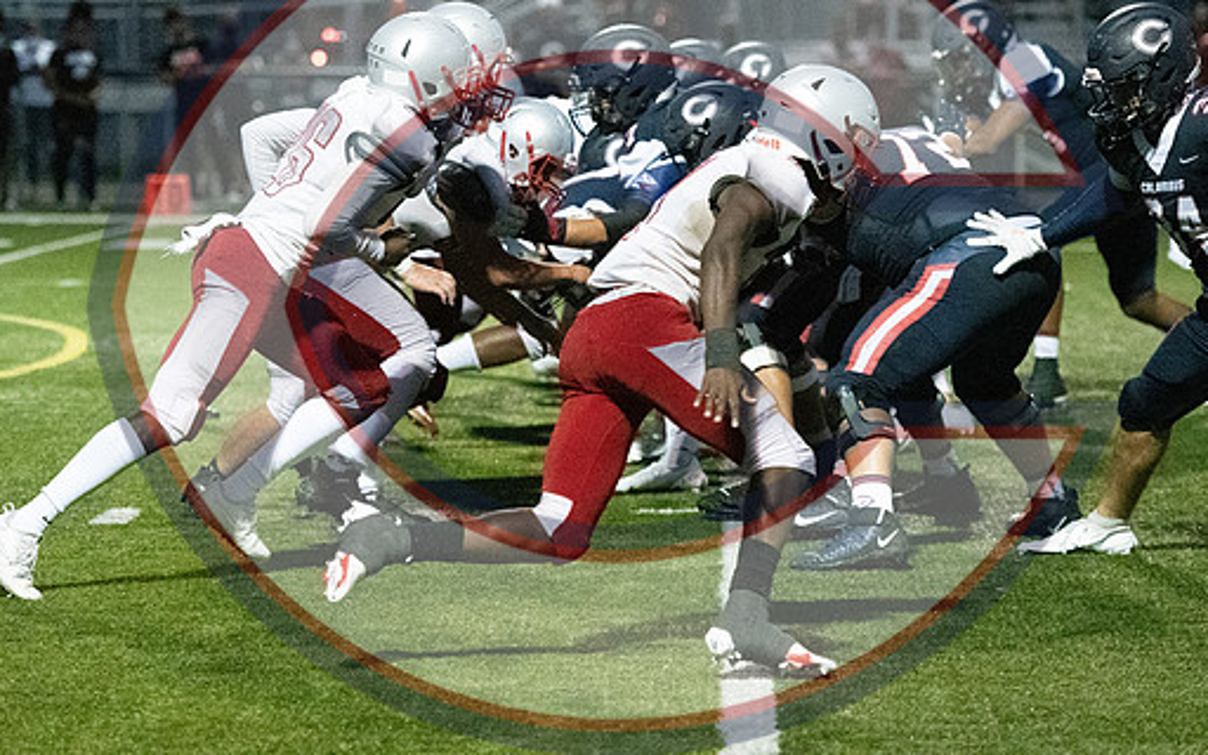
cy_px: 306
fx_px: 6387
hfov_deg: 10.8
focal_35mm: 194
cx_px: 606
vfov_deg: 6.8
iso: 32000
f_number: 2.8
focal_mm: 112
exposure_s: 1/3200
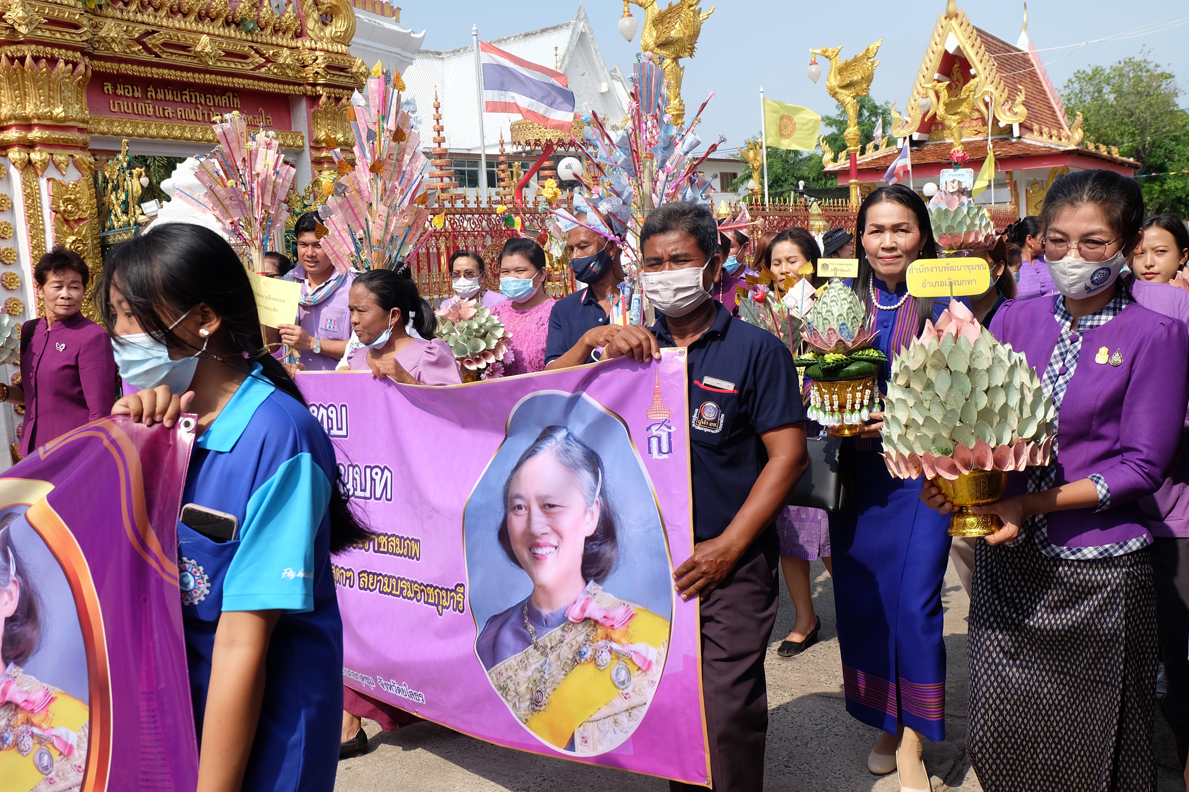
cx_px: 598
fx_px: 1123
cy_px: 393
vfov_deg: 38.9
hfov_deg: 55.8
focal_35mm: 34
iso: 200
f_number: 6.4
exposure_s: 1/420
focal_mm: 22.2
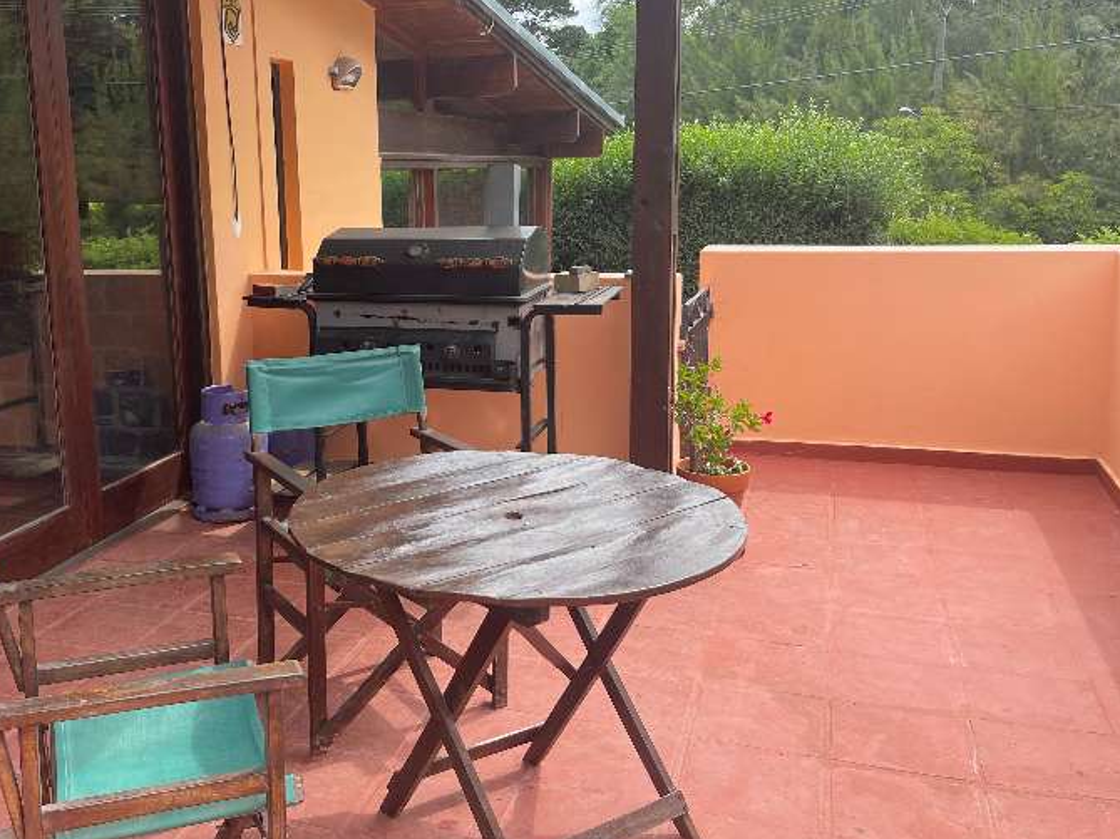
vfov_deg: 40.6
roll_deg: +1.4
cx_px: 417
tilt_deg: -10.6
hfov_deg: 52.1
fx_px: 1132
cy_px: 374
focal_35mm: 35
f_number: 1.6
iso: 32
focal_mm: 5.1
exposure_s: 1/791
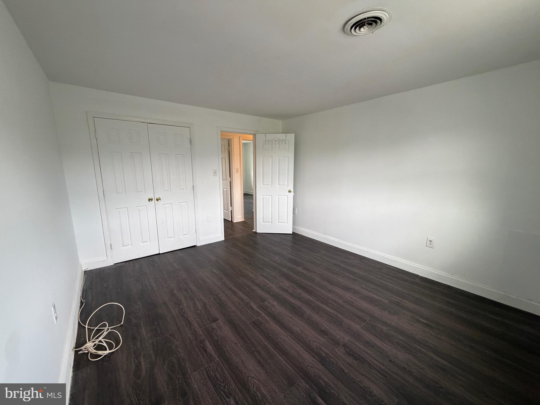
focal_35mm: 14
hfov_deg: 102.1
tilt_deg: -10.3
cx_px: 270
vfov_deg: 85.7
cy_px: 202
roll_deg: +0.2
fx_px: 218
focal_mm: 2.22
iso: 320
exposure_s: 1/121
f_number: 2.2
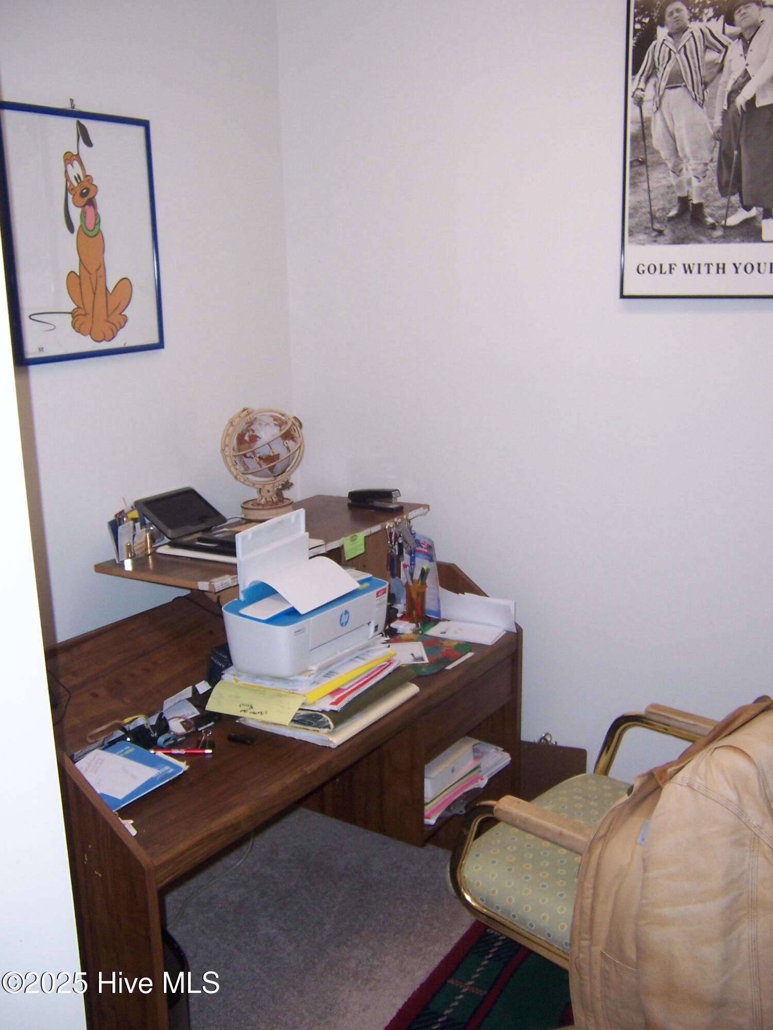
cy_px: 515
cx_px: 386
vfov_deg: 55.4
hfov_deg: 42.9
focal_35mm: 33
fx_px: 983
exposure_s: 1/60
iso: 140
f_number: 2.8
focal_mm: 5.5
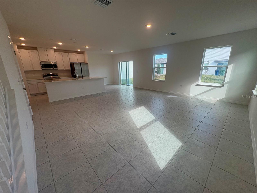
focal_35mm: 14
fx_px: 104
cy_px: 96
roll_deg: +1.6
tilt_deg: -15.1
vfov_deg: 85.7
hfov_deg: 102.1
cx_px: 128
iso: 50
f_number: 2.2
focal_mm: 2.22
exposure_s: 1/167
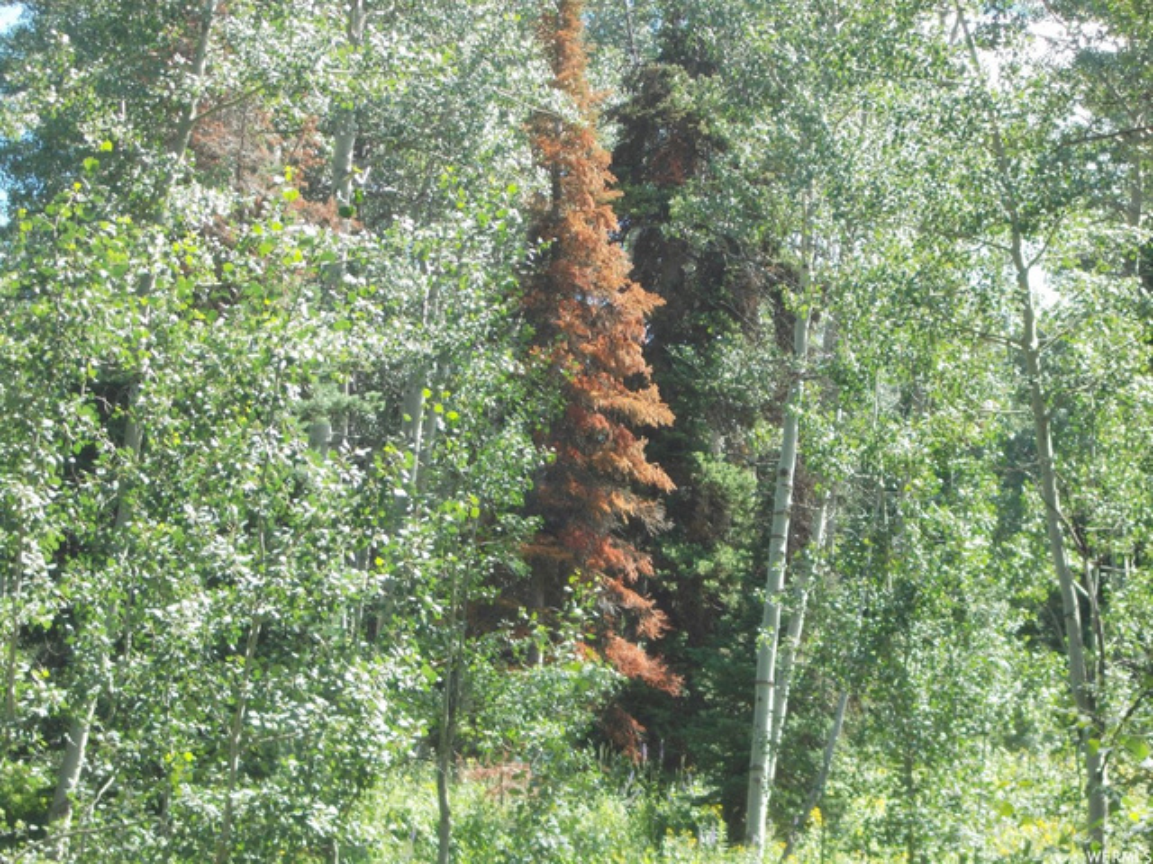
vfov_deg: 11.4
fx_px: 4330
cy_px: 432
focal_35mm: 130
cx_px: 576
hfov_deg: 15.2
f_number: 6.5
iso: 125
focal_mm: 23
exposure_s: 1/60
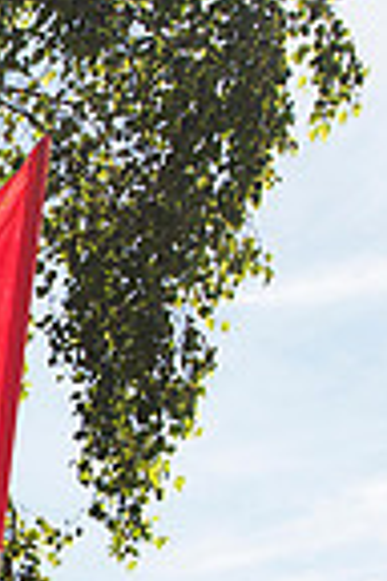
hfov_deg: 10.0
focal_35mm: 105
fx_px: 1693
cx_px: -742
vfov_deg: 18.3
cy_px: 734
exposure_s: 1/250
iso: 200
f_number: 9
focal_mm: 26
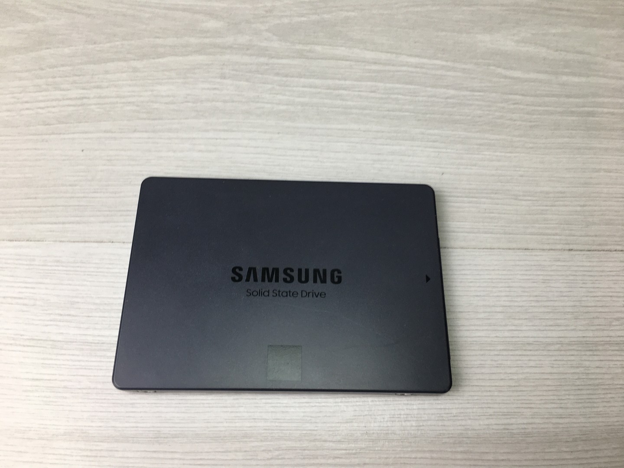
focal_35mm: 29
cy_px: 234
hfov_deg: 61.7
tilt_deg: -67.5
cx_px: 312
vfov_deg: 48.2
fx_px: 523
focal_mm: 4.15
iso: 32
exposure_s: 1/100
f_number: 2.2
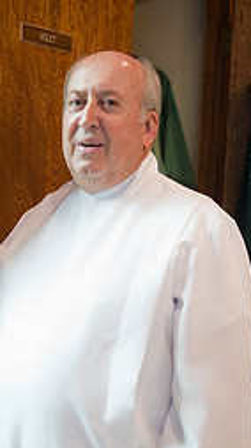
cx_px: 66
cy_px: 299
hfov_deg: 14.7
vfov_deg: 25.8
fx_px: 972
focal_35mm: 82
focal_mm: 44
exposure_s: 1/60
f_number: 2.8
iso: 2000
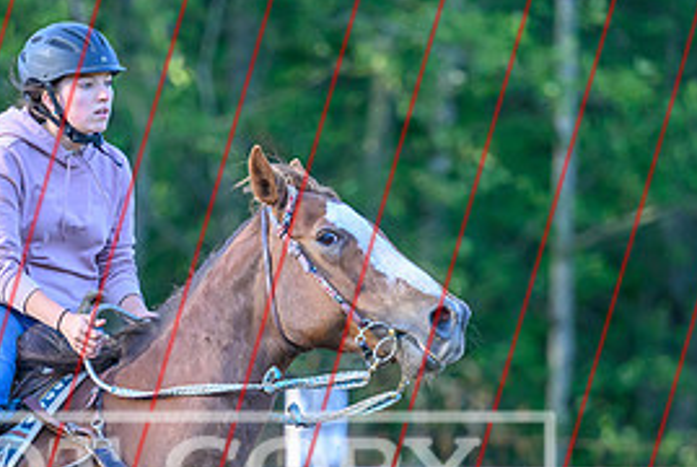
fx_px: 8140
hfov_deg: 4.9
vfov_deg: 3.3
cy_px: 489
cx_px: 205
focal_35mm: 420
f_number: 2.8
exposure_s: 1/2500
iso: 2200
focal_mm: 165
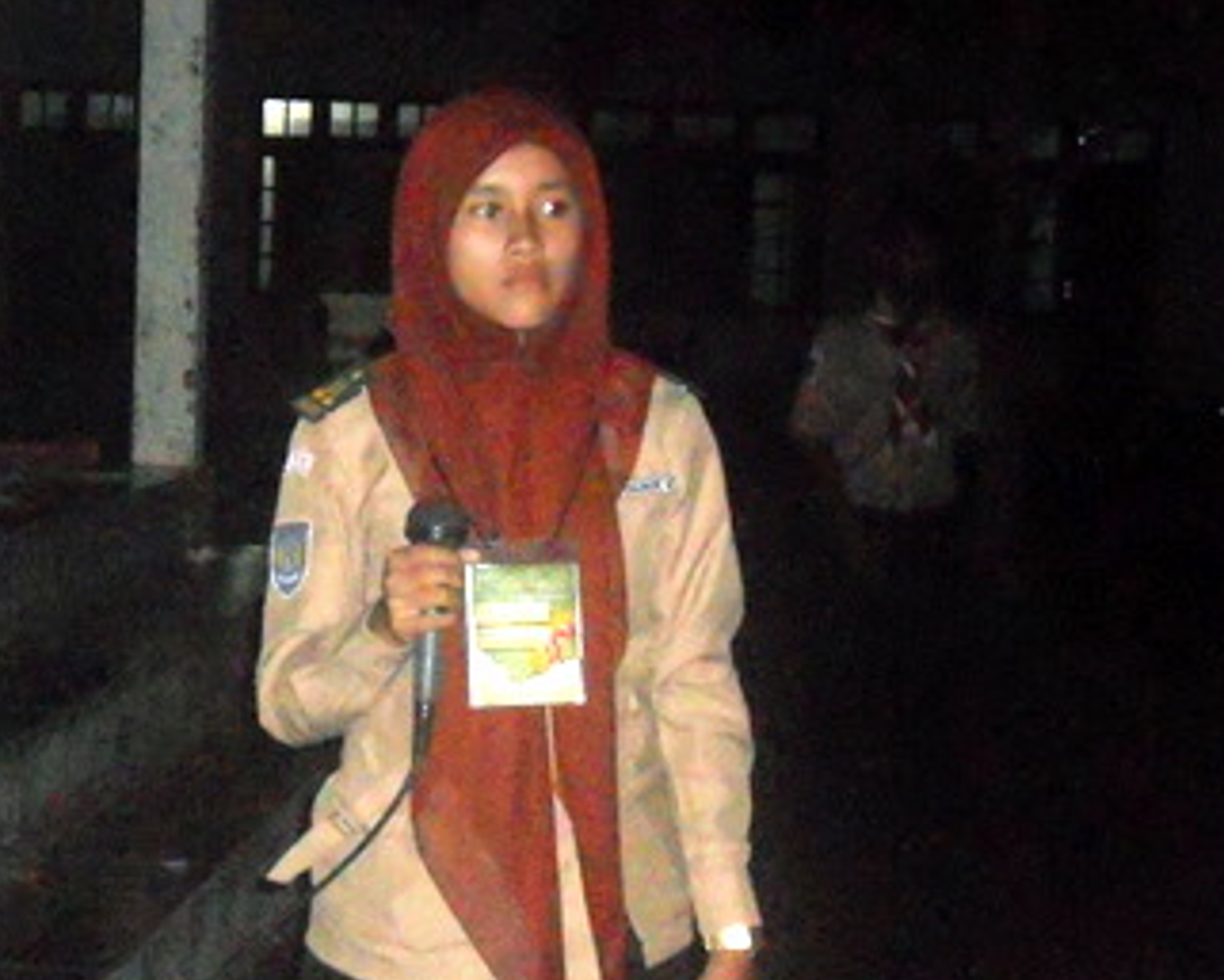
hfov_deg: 18.2
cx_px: 404
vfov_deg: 14.7
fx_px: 3805
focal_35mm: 105
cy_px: 580
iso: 1600
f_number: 4.8
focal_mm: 9.8
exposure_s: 1/30
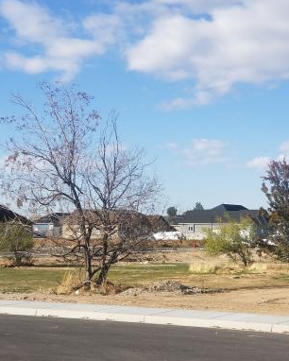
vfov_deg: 22.4
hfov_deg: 18.1
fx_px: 908
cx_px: 155
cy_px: 225
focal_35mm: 85
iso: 25
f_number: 2.4
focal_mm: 6
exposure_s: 1/814
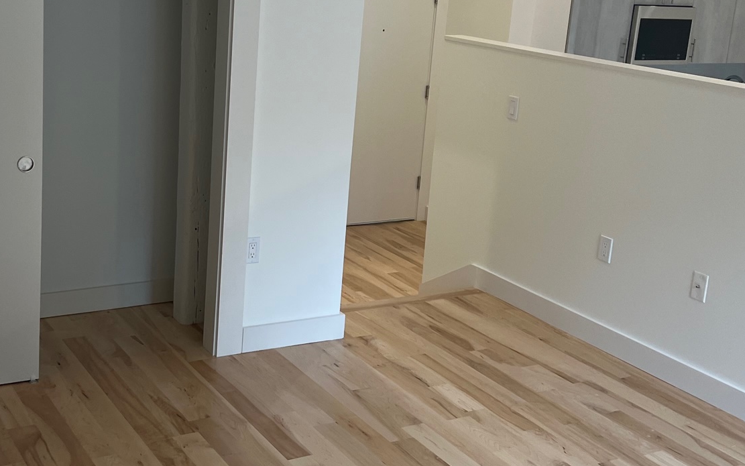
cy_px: 191
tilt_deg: -12.3
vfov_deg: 25.8
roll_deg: -1.8
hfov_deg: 40.0
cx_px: 275
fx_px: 1015
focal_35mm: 50
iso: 100
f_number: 1.5
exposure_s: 1/120
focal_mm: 5.7
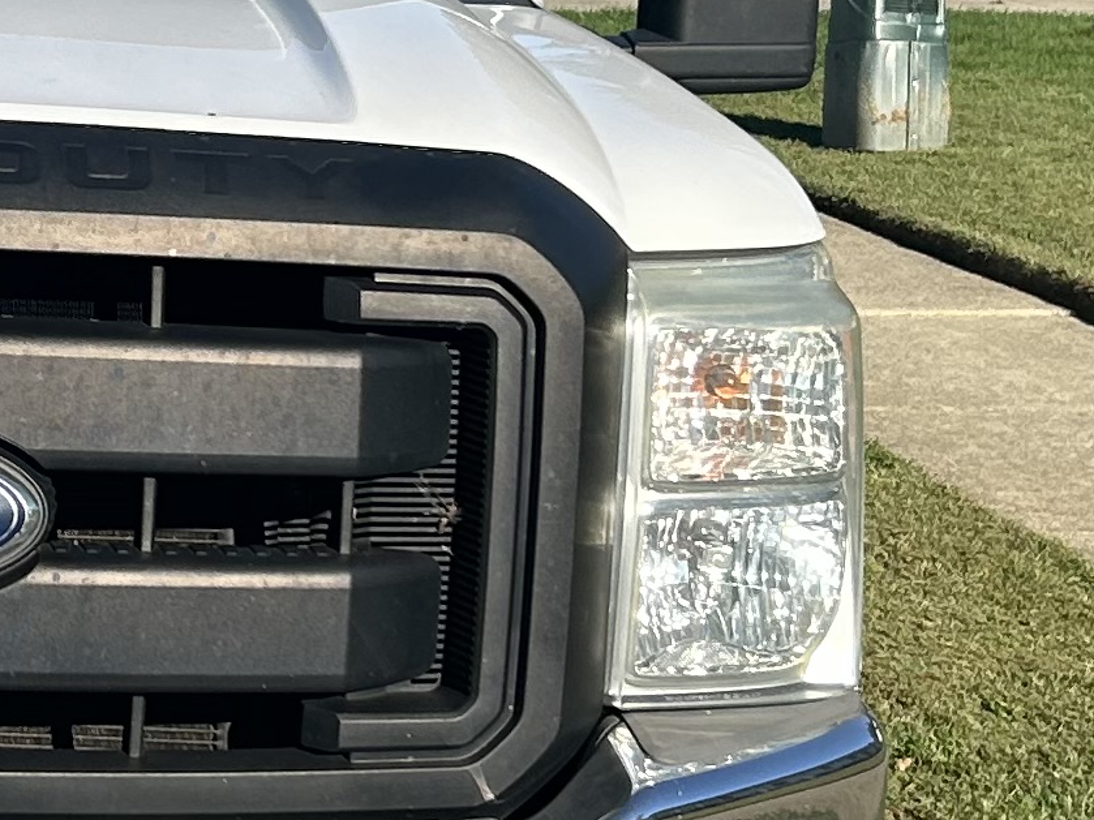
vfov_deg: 11.8
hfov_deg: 15.3
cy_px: 186
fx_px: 3950
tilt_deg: -5.2
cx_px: -164
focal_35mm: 125
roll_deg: +0.1
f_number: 1.5
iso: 50
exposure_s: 1/3356
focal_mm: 5.7
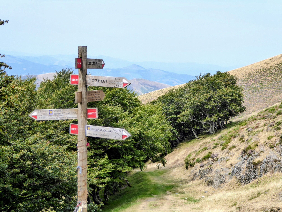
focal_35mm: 79
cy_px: 106
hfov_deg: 24.7
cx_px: 141
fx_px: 644
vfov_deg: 18.7
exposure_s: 1/400
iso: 160
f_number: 4.6
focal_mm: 13.2
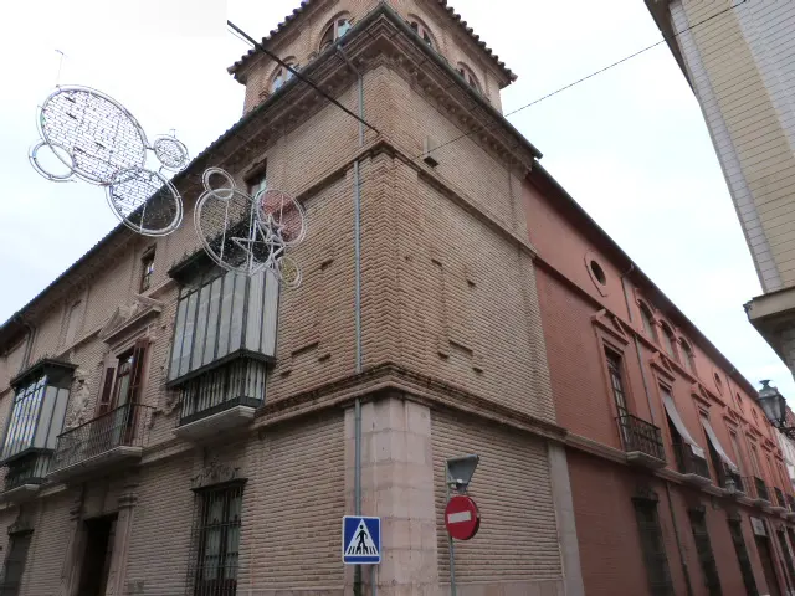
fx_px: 574
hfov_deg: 69.4
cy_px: 298
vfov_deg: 54.9
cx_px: 398
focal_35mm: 25
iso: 160
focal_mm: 4.5
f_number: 4.5
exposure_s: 1/200
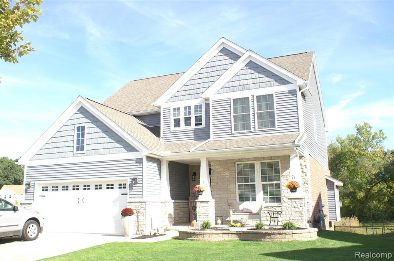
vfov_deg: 36.8
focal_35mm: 36
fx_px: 393
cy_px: 130
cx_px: 197
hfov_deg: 53.2
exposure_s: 1/350
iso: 100
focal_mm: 24
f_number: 4
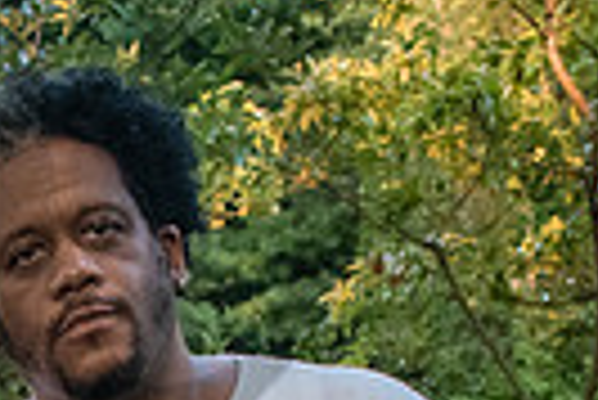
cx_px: -480
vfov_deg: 10.0
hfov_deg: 14.4
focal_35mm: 125
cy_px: 872
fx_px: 2079
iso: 6400
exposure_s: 1/320
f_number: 5.6
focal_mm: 24
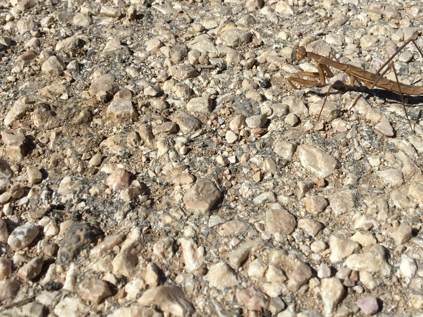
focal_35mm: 38
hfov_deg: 48.9
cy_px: 175
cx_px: 228
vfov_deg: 37.7
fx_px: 464
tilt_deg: -53.0
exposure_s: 1/3401
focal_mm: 3.3
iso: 25
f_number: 2.4
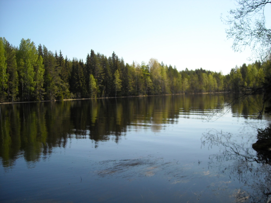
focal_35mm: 35
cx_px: 136
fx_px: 274
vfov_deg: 40.7
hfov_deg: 52.6
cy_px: 102
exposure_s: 1/707
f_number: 2.8
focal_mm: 5.7
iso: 64
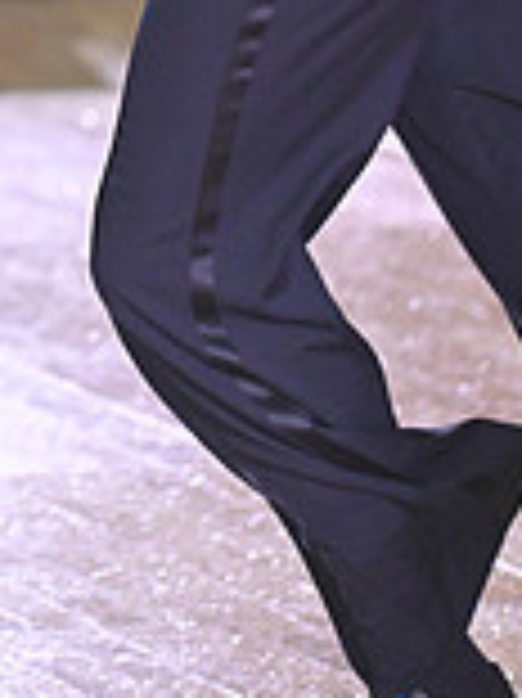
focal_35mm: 576
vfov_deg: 3.4
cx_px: -259
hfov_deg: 2.6
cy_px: -320
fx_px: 11597
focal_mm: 160
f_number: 4.5
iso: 3200
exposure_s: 1/400
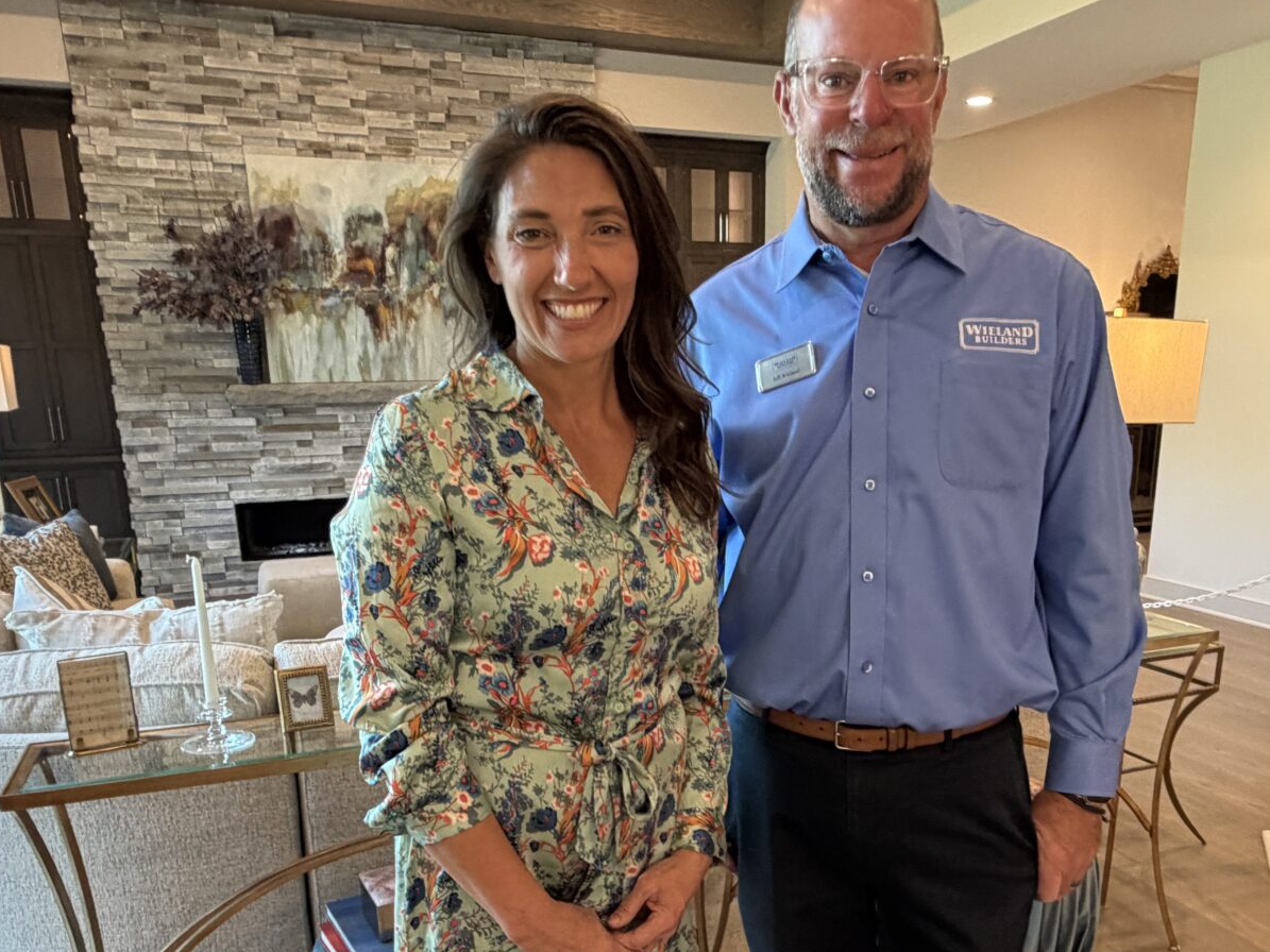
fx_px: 1101
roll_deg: +1.4
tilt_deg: -14.4
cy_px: 658
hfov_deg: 59.9
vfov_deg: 45.8
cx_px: 689
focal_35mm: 30
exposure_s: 1/60
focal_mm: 2.22
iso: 250
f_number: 2.2
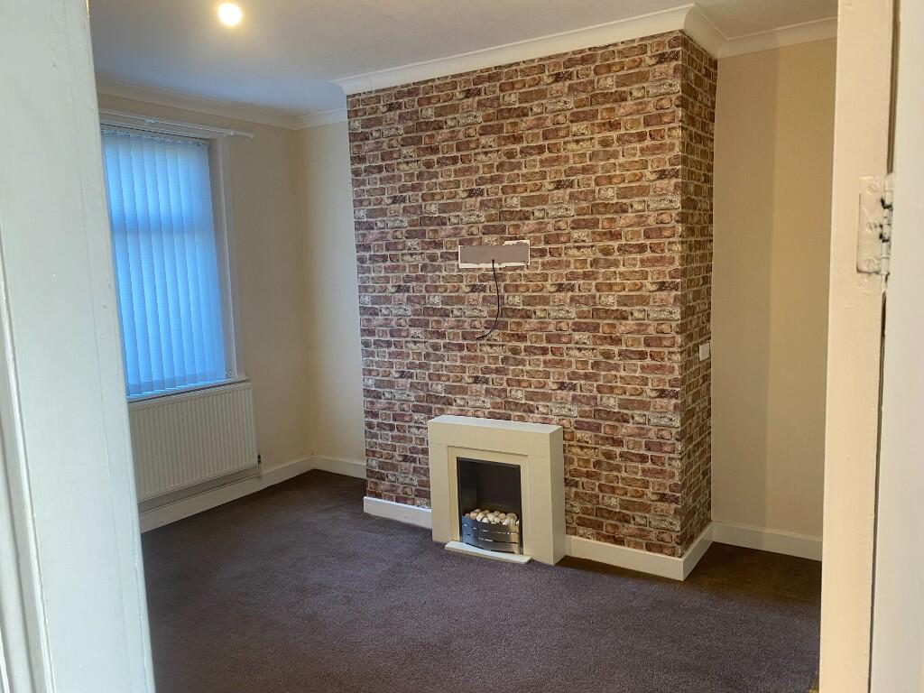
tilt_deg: -5.6
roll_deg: +1.2
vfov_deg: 53.1
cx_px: 462
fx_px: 694
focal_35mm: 26
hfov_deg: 67.3
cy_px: 346
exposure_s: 1/50
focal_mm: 4.25
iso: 100
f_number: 1.8
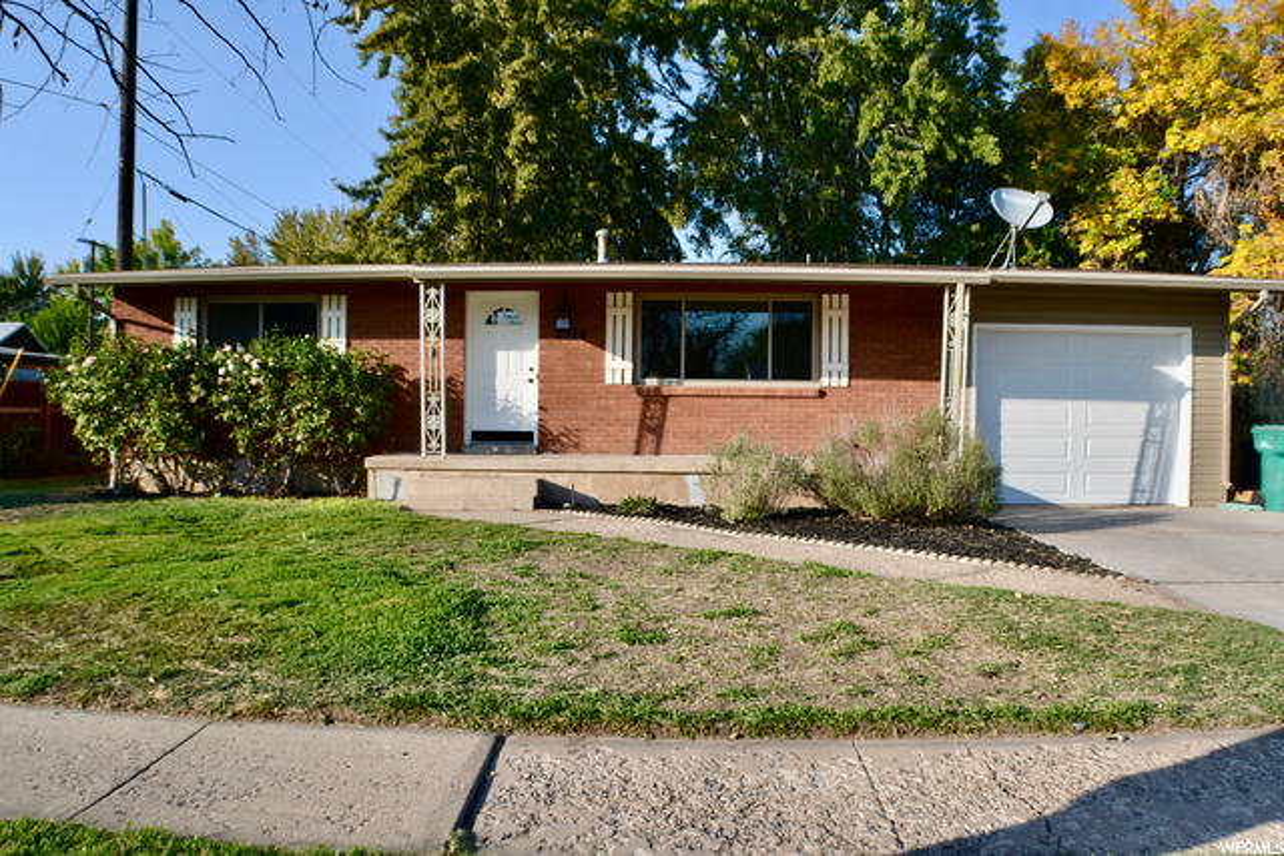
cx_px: 642
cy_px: 428
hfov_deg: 57.2
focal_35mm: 33
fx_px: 1177
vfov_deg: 40.0
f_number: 7.1
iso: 100
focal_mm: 22
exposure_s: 1/200
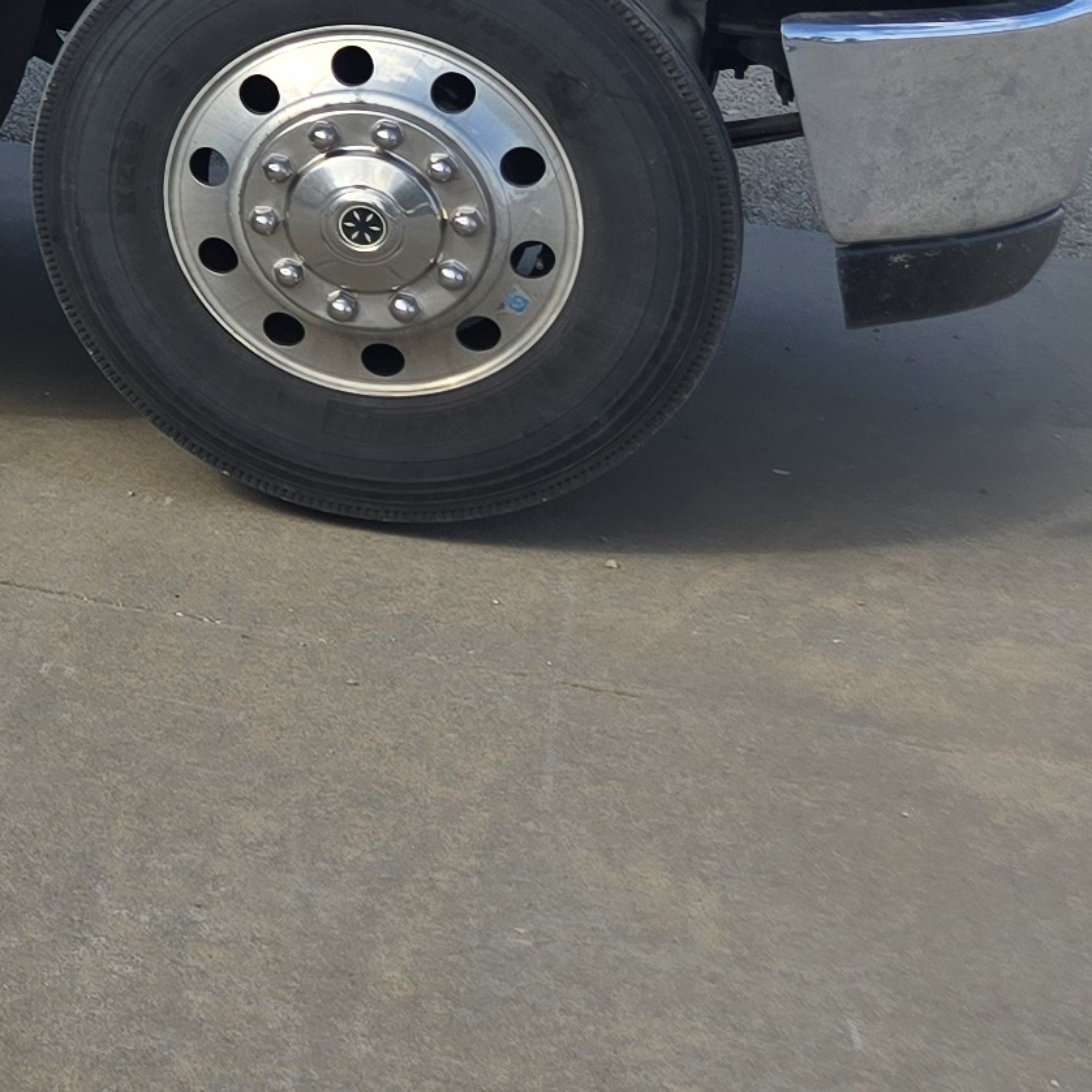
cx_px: -1346
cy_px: -455
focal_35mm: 97
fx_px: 3462
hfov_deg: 13.9
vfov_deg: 16.6
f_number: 1.7
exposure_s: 1/465
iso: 12
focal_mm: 6.3
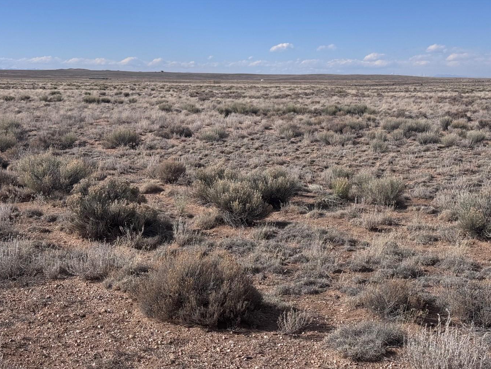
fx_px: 809
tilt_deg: -8.0
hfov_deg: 33.8
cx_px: 258
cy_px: 181
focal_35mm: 57
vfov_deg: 25.7
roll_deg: -0.4
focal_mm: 6.76
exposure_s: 1/7937
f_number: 1.78
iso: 64
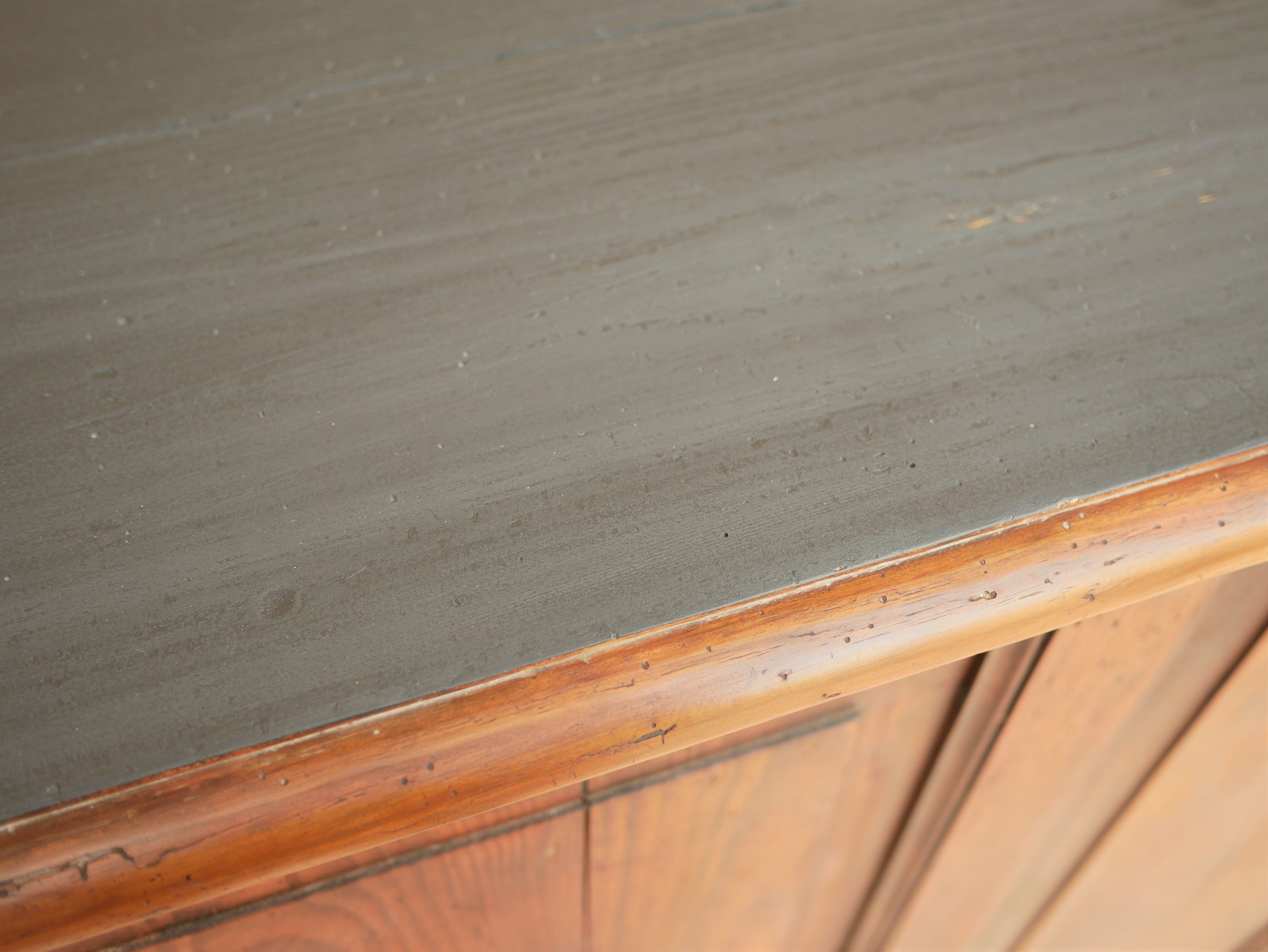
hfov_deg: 46.8
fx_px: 1466
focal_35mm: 40
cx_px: 634
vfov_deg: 36.0
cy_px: 476
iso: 200
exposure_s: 1/160
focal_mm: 20
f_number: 2
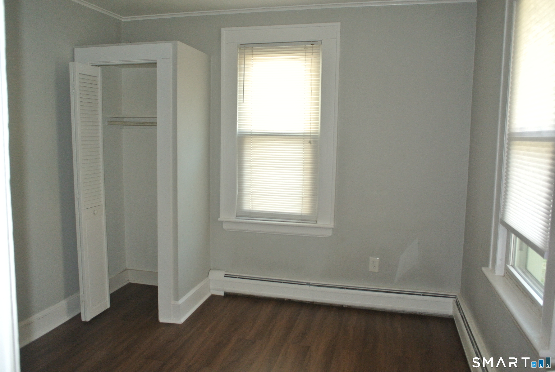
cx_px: 278
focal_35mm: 27
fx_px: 417
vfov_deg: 48.1
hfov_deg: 67.3
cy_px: 186
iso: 450
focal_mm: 10
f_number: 2.8
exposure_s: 1/60
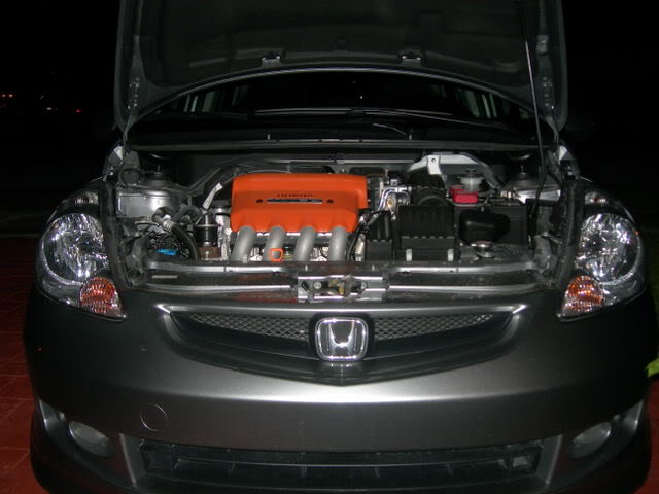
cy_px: 247
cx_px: 330
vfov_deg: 37.7
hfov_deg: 49.0
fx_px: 723
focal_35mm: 38
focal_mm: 7.8
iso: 93
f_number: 2.8
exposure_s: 1/60.1
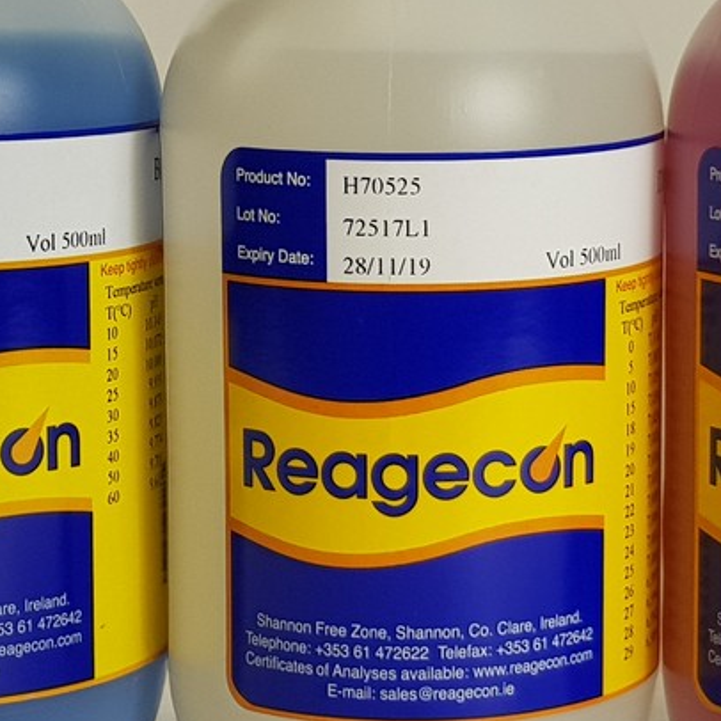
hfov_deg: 29.5
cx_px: 439
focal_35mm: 58
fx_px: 1367
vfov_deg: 29.5
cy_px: 291
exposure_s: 1/201
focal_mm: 4.2
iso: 40
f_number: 1.7
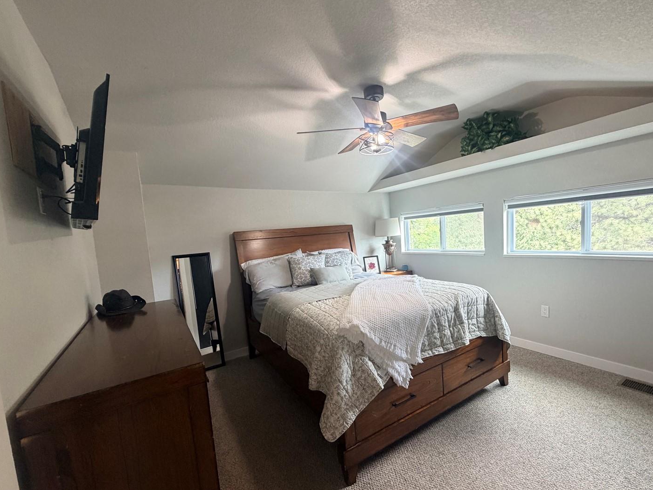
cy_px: 261
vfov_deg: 78.0
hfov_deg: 94.3
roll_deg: +4.3
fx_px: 302
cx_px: 354
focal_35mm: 16
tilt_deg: -5.6
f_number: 2.2
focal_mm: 2.22
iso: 250
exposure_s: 1/60
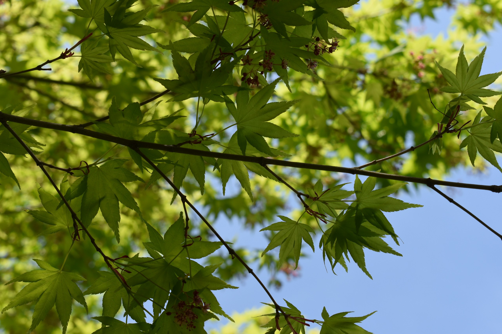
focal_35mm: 82
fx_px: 1150
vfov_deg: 16.5
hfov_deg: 24.6
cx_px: 251
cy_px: 167
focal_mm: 55
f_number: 9
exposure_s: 1/320
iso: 200
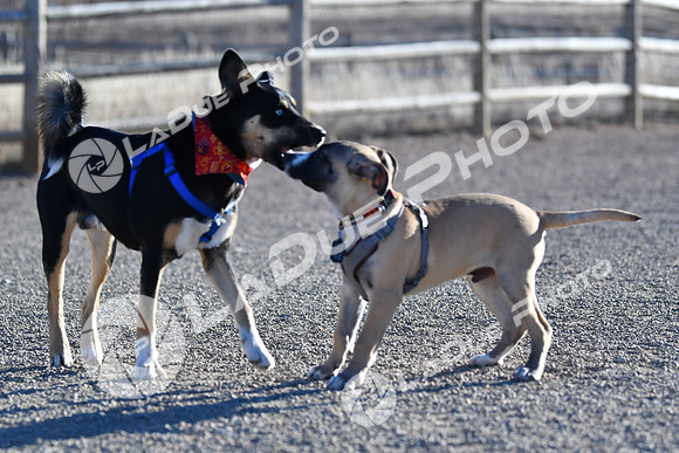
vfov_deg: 9.0
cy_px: 226
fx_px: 2886
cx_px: 340
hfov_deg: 13.4
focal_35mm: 153
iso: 320
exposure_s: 1/4000
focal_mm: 102
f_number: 2.8
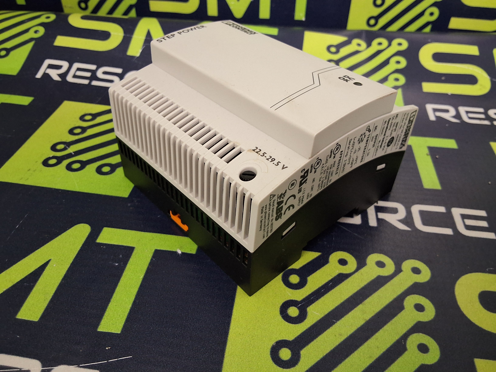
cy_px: 186
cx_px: 248
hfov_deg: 63.4
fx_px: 401
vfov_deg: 49.7
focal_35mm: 28
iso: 320
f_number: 1.9
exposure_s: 1/24
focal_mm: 2.91
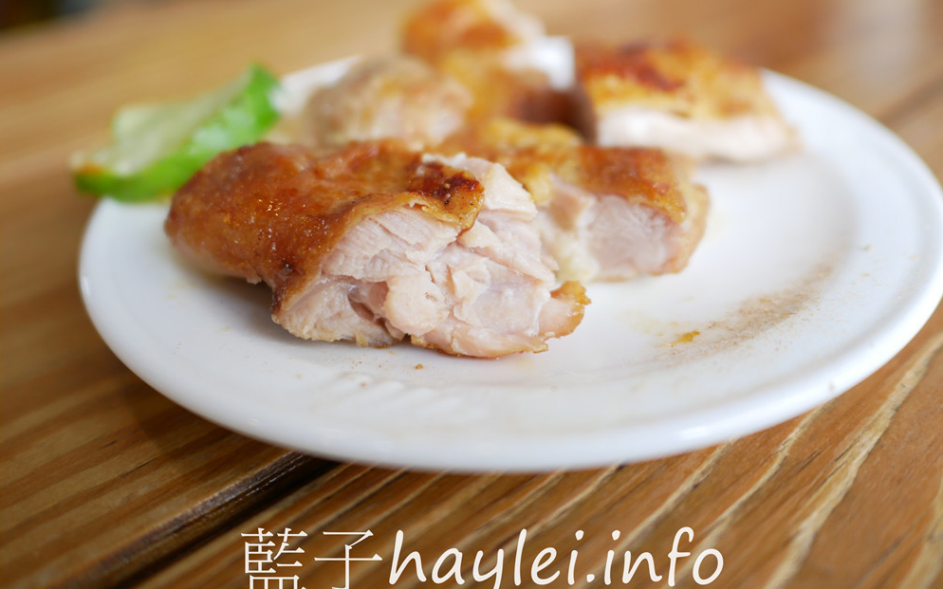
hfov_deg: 59.7
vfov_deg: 39.4
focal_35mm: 32
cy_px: 261
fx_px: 822
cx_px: 472
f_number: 1.7
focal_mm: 15
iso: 200
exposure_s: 1/125
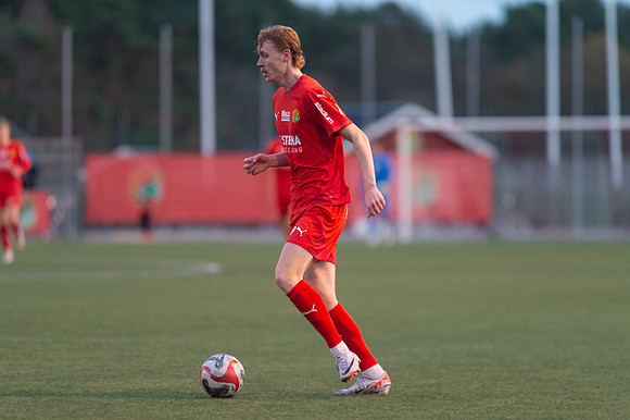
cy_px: 210
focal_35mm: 300
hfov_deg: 6.9
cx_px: 315
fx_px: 5247
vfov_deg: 4.6
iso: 3600
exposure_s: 1/1000
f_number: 3.2
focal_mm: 300
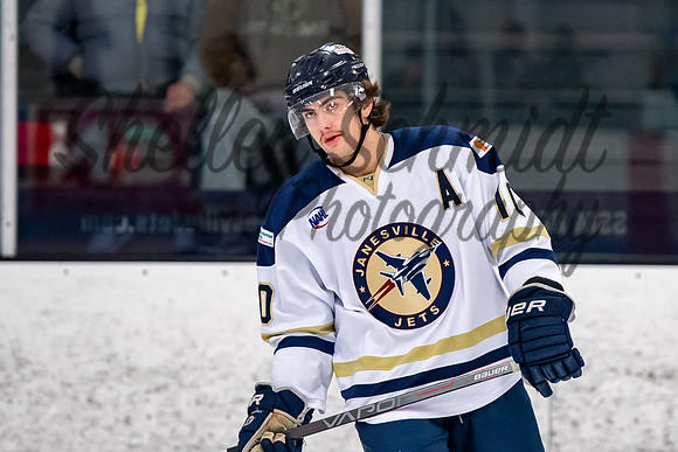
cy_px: 183
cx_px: 405
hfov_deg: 4.8
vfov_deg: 3.2
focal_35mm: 427
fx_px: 8043
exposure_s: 1/800
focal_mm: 190
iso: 2000
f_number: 3.2
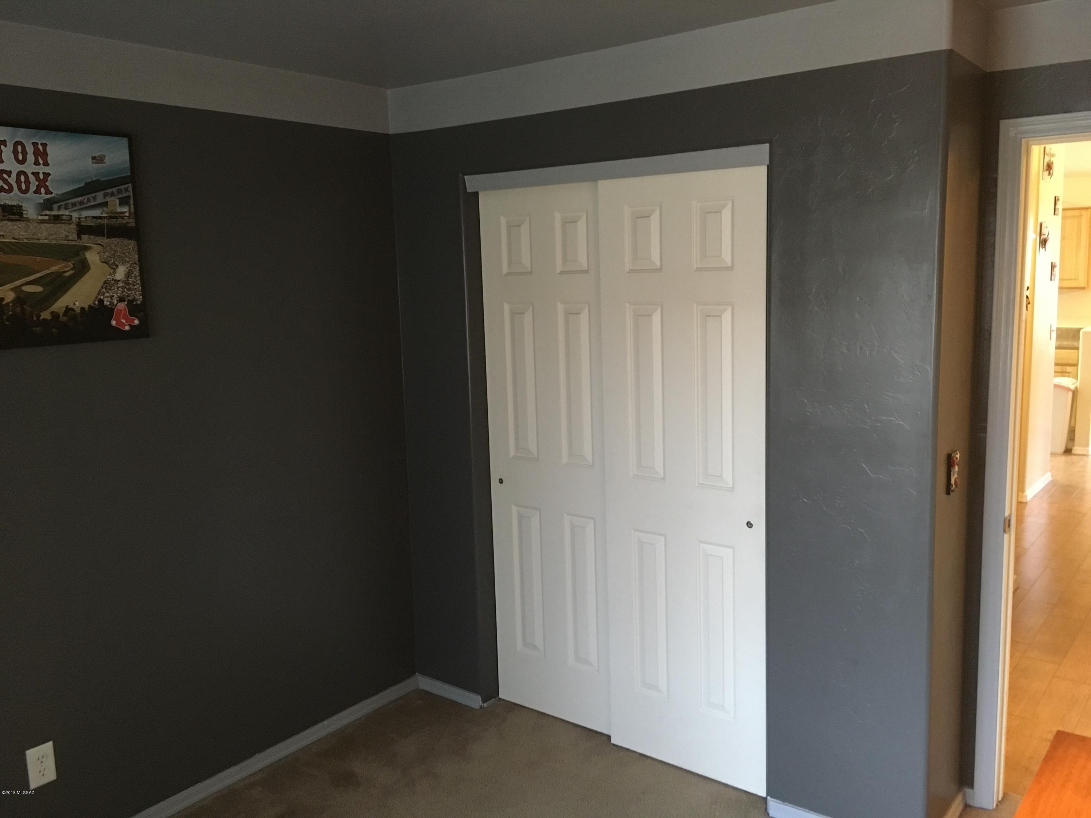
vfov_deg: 48.2
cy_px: 409
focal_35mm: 29
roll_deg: +2.1
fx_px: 914
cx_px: 546
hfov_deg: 61.7
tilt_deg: -10.0
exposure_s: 1/17
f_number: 2.2
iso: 200
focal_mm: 4.15
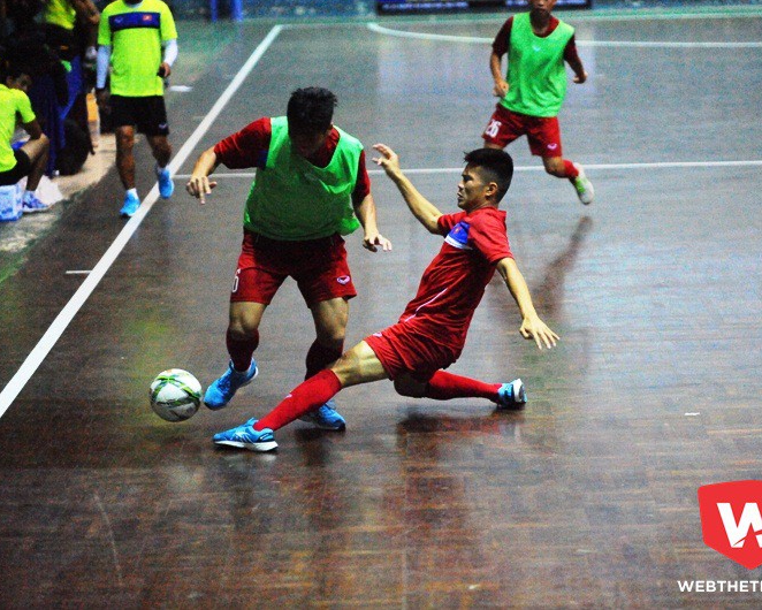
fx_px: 3068
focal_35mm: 136
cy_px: 305
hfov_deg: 14.2
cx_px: 440
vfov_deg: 11.4
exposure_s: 1/800
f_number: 2.8
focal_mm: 120
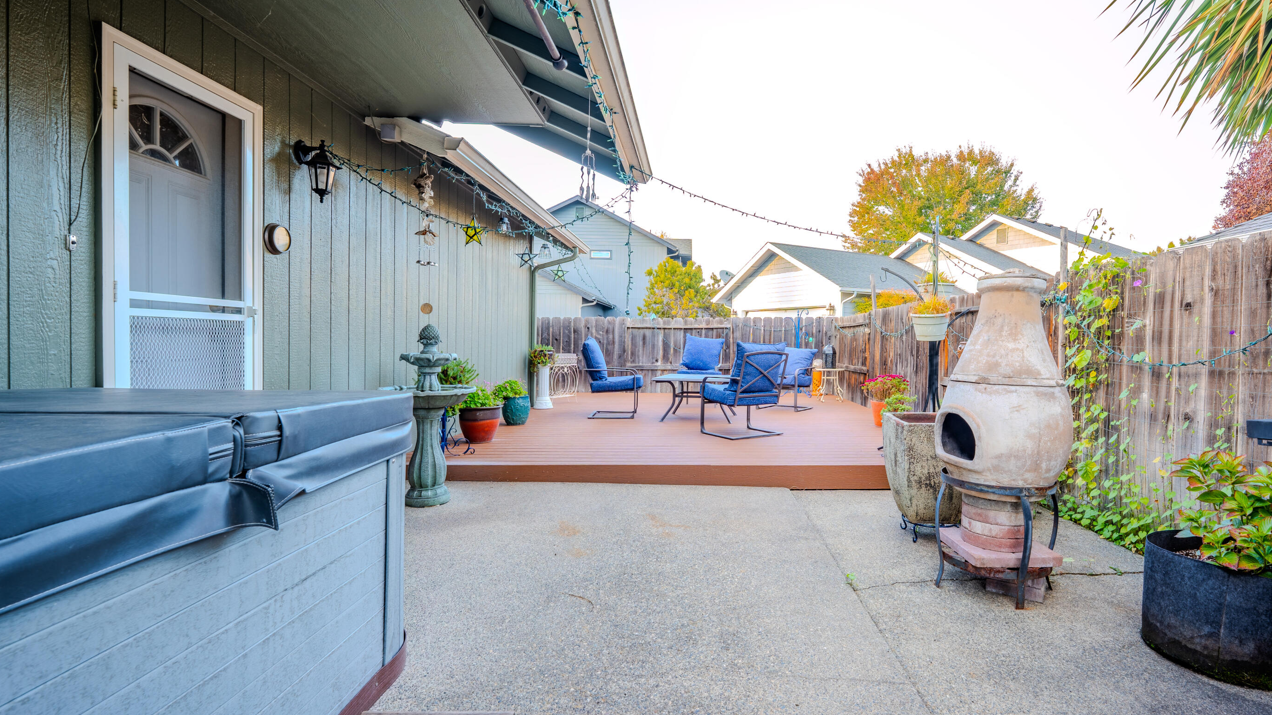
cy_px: 352
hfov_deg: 99.3
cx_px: 614
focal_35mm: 16
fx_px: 540
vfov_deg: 67.1
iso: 50
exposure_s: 1/3
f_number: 8
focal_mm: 14
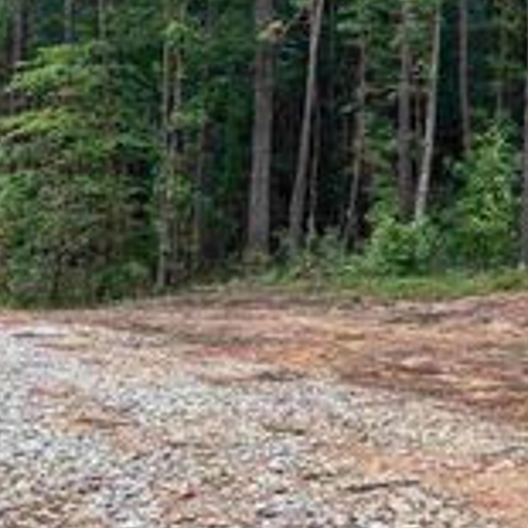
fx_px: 1277
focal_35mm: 74
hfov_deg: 21.8
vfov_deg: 23.0
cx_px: 617
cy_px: 104
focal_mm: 5.96
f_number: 1.6
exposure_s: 1/148
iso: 40
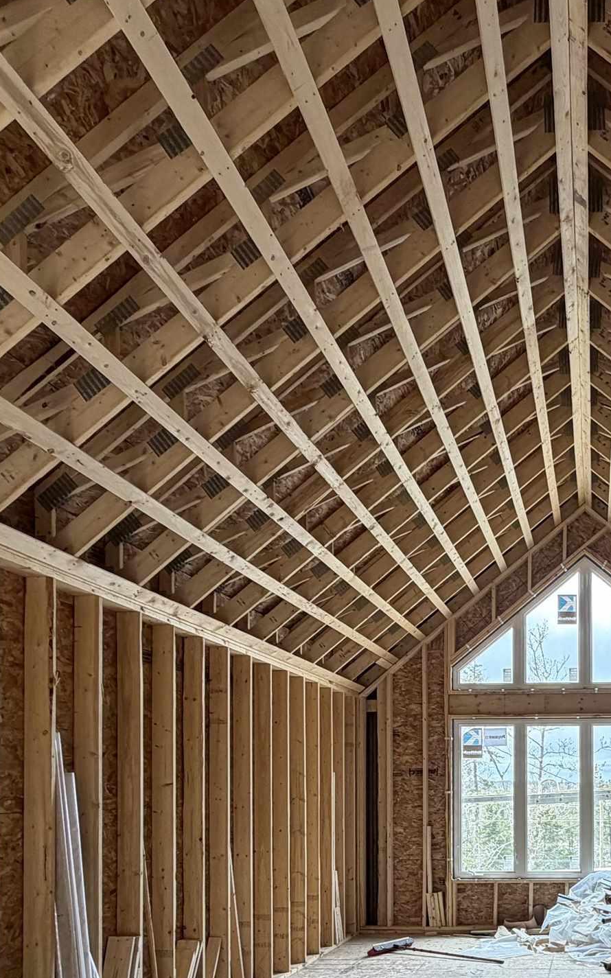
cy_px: 771
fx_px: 853
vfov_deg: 55.8
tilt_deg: +1.4
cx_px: 577
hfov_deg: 36.4
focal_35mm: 32
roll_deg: +0.2
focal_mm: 2.22
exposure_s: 1/121
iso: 80
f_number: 2.2
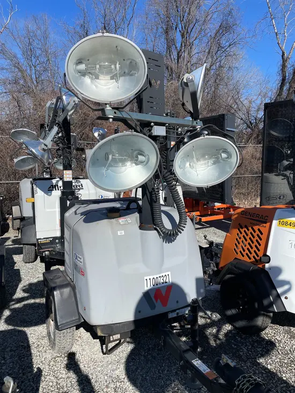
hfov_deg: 53.1
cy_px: 196
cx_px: 148
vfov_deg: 67.3
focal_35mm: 26
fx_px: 295
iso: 32
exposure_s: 1/4292
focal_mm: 4.2
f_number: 1.6
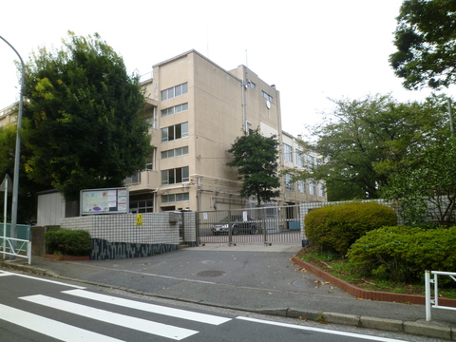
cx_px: 228
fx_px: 329
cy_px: 171
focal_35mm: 25
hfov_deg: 69.4
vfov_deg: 54.9
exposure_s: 1/160
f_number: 4
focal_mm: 4.5
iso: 80
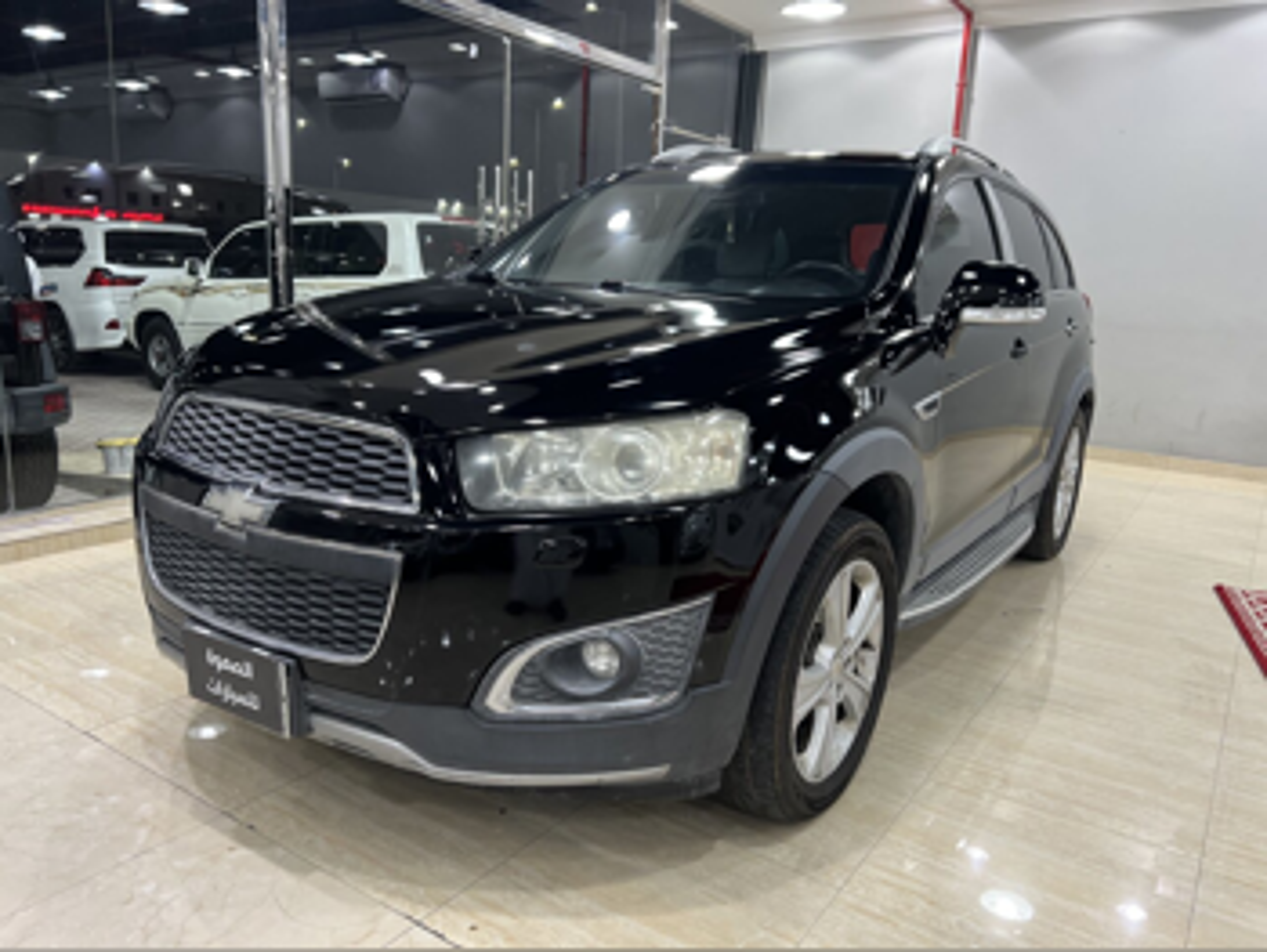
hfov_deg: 67.3
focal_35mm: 26
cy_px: 476
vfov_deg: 53.1
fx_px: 952
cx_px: 634
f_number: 1.5
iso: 125
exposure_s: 1/100
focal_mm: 5.7
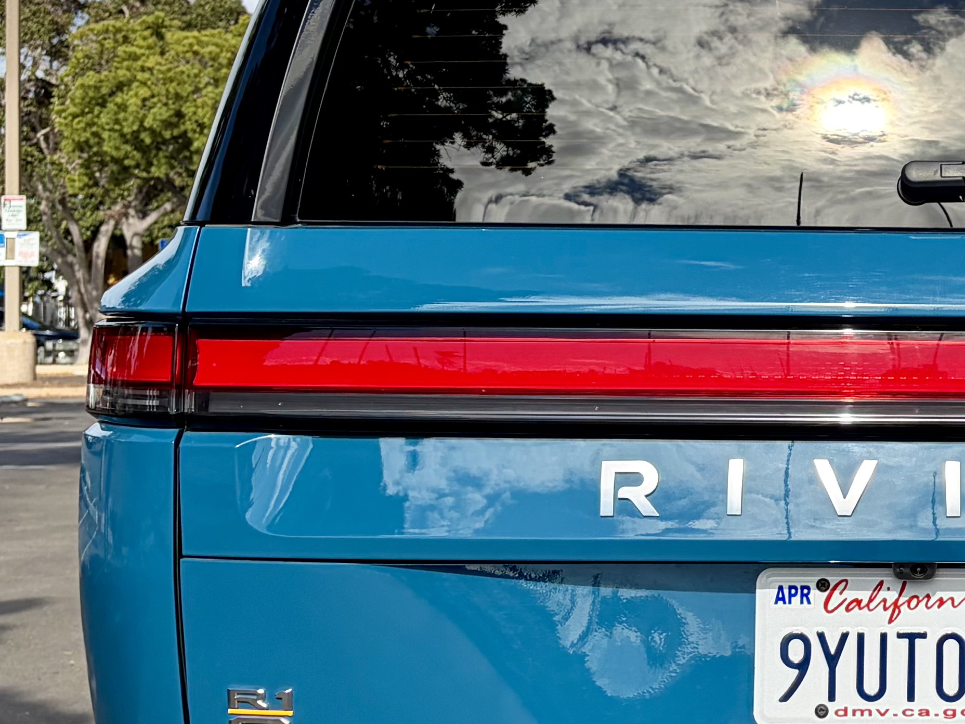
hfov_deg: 23.4
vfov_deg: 18.4
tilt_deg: -0.3
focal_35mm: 80
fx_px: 2230
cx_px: 973
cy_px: 339
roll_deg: +1.2
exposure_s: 1/3125
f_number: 1.6
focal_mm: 5.96
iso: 50
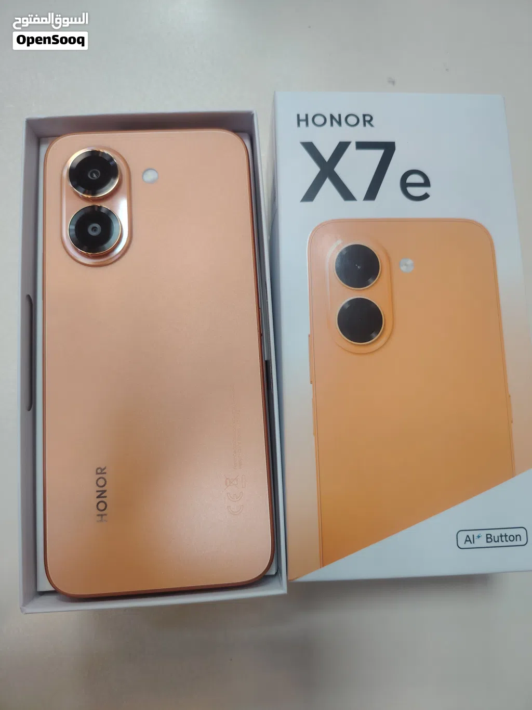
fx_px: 492
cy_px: 355
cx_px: 266
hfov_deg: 56.8
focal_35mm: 24
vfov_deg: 71.6
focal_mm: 5.25
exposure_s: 1/100
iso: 256
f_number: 1.75
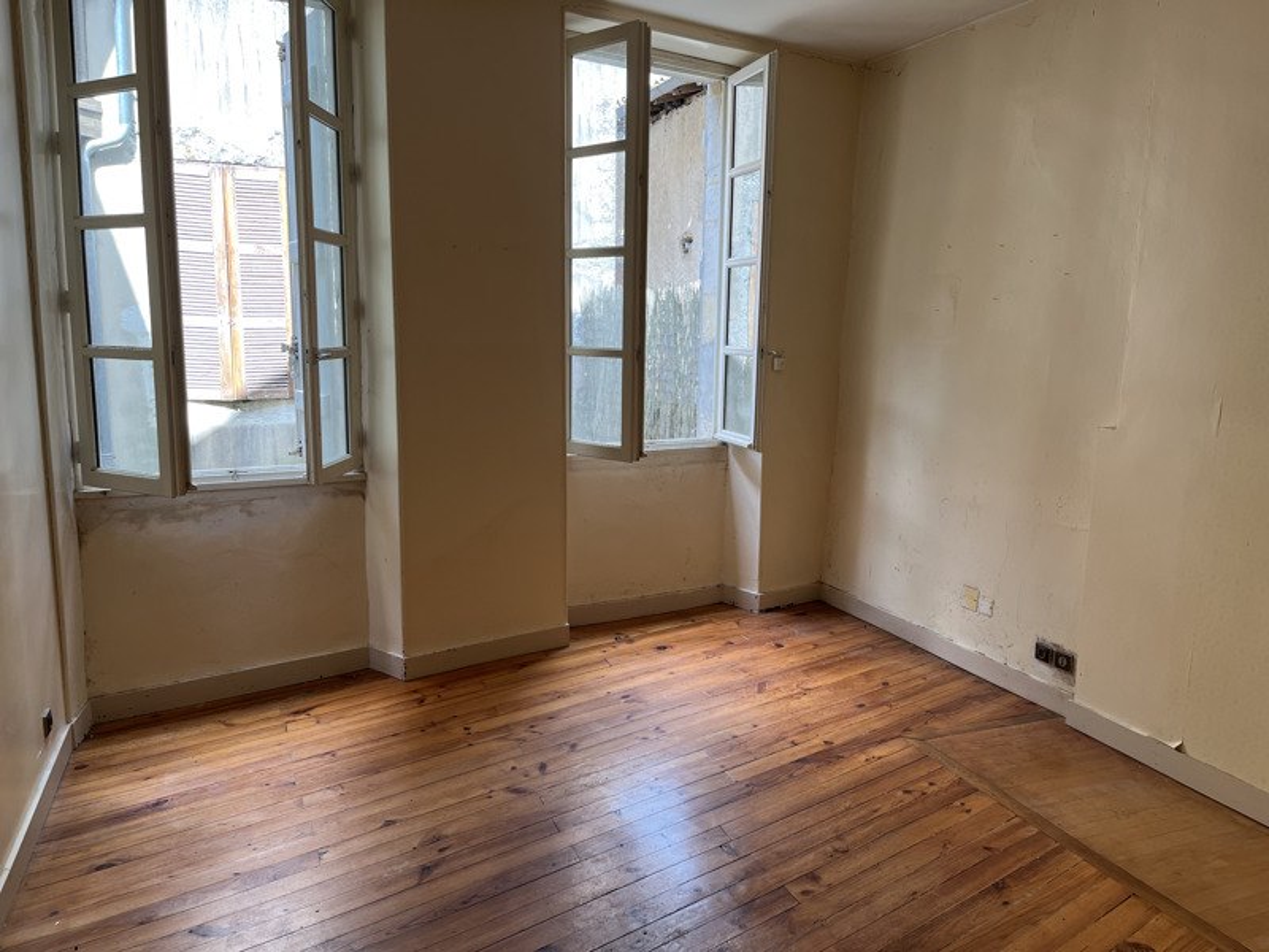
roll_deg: -0.9
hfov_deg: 67.3
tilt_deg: -8.1
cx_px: 634
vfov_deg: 53.1
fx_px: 953
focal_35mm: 26
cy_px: 476
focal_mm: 5.1
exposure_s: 1/121
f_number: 1.6
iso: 40
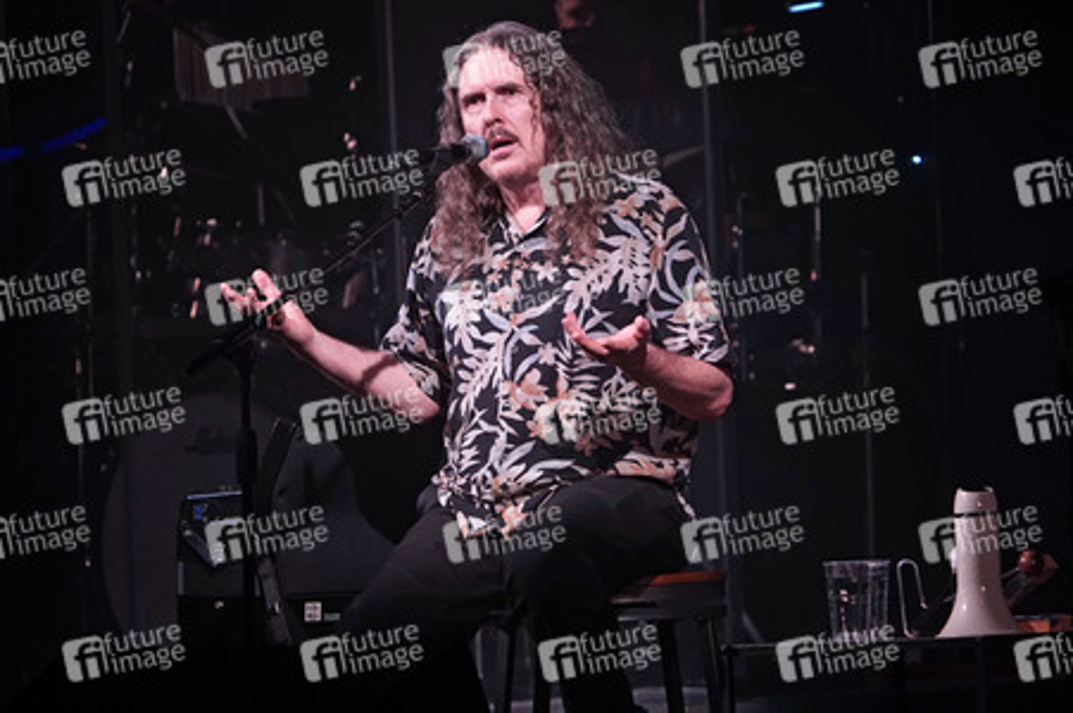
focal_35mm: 347
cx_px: 536
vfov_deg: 4.0
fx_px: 10335
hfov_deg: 5.9
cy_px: 356
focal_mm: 347
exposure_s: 1/500
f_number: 6.3
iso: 3200
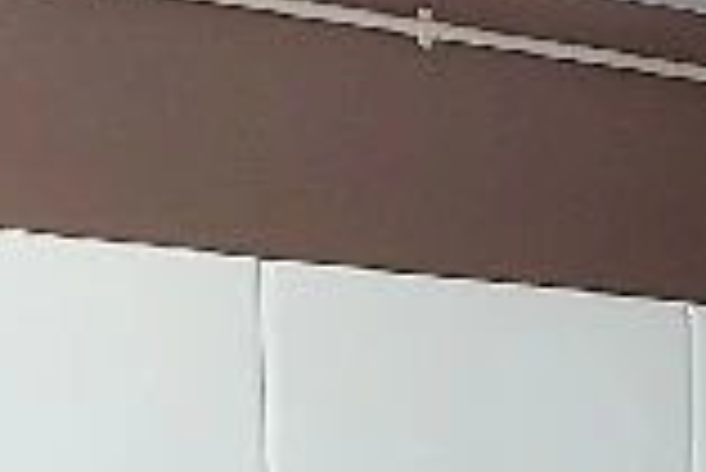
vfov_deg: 8.2
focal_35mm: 159
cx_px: 1691
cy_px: 975
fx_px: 3121
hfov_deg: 10.9
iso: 250
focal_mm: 5.23
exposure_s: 1/33
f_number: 1.8
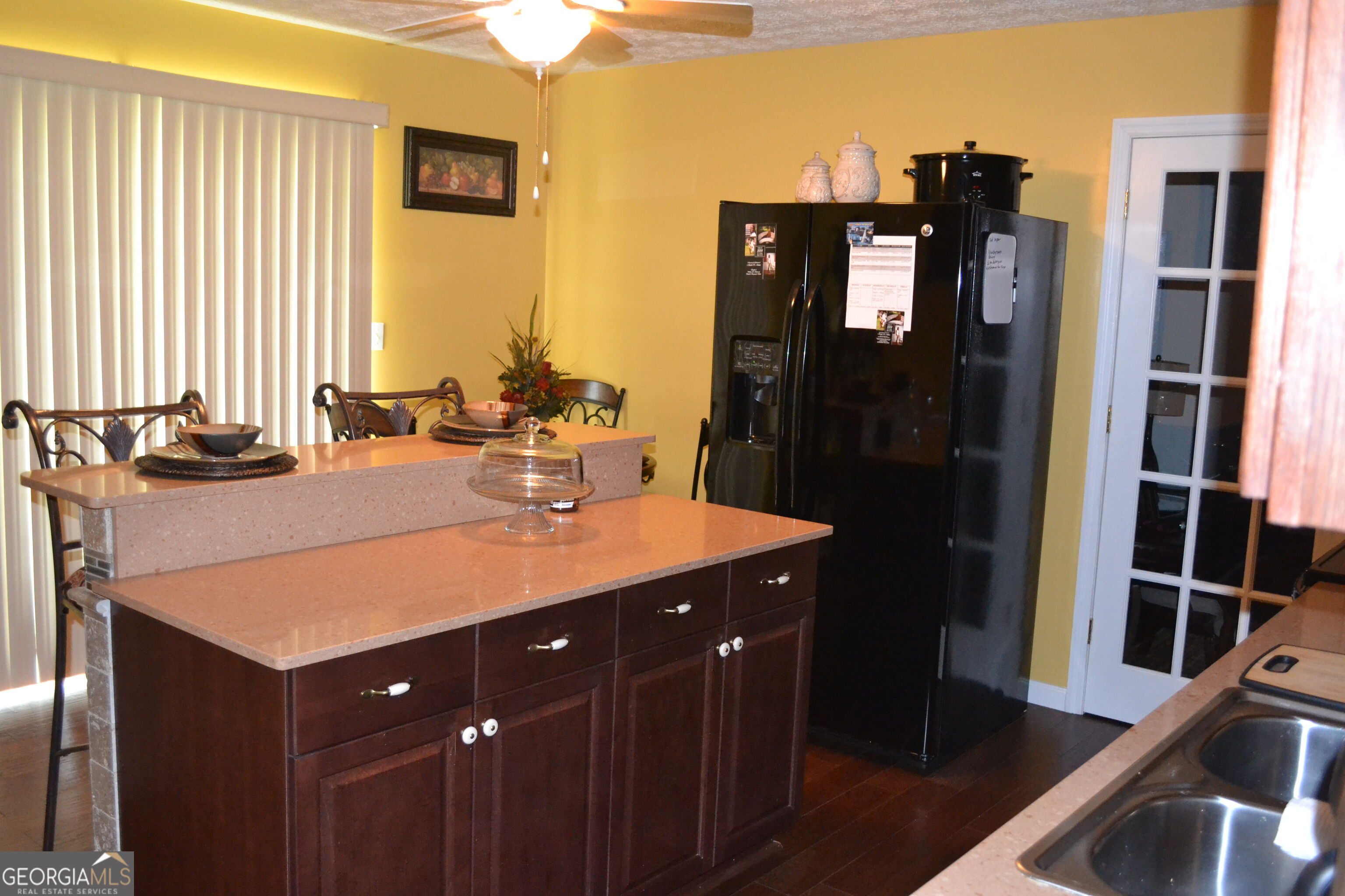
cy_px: 448
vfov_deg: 40.0
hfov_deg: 57.2
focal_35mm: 33
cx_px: 672
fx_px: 1233
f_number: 3.8
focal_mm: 22
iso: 3200
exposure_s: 1/60
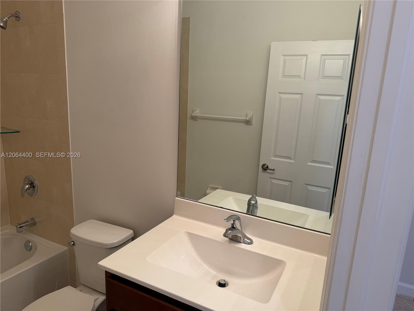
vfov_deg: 56.8
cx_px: 207
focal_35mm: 24
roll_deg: -2.5
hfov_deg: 71.6
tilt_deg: -12.3
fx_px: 287
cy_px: 156
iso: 125
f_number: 1.78
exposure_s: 1/120
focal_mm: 6.76
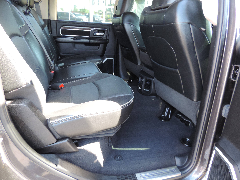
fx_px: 166
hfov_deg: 71.6
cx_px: 120
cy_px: 90
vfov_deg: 56.8
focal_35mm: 24
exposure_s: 1/30
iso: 200
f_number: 3
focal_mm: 4.3
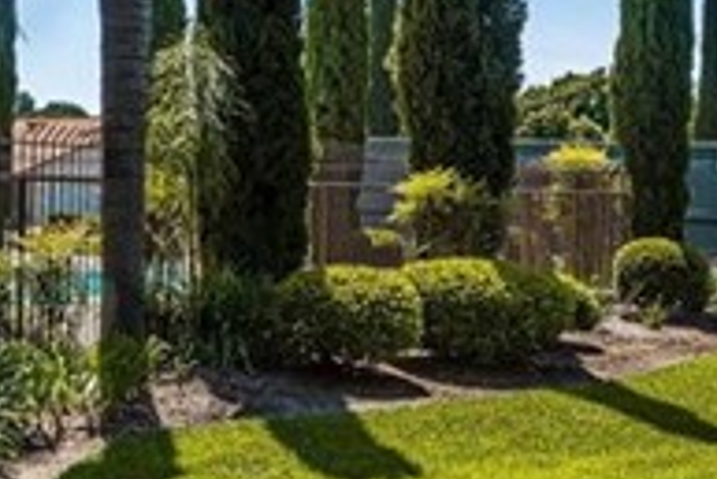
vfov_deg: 15.2
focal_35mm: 90
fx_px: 1794
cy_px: 147
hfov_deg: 22.5
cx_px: 457
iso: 100
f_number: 9
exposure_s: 1/160
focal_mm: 17
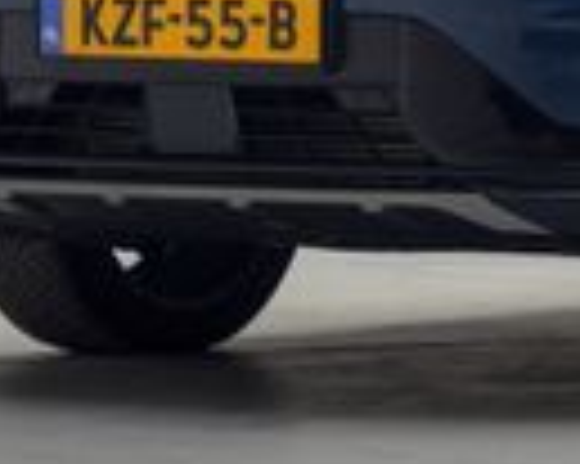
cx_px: 823
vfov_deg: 8.3
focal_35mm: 182
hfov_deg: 10.3
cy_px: -178
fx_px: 3122
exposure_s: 1/13
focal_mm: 50
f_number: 4
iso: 100
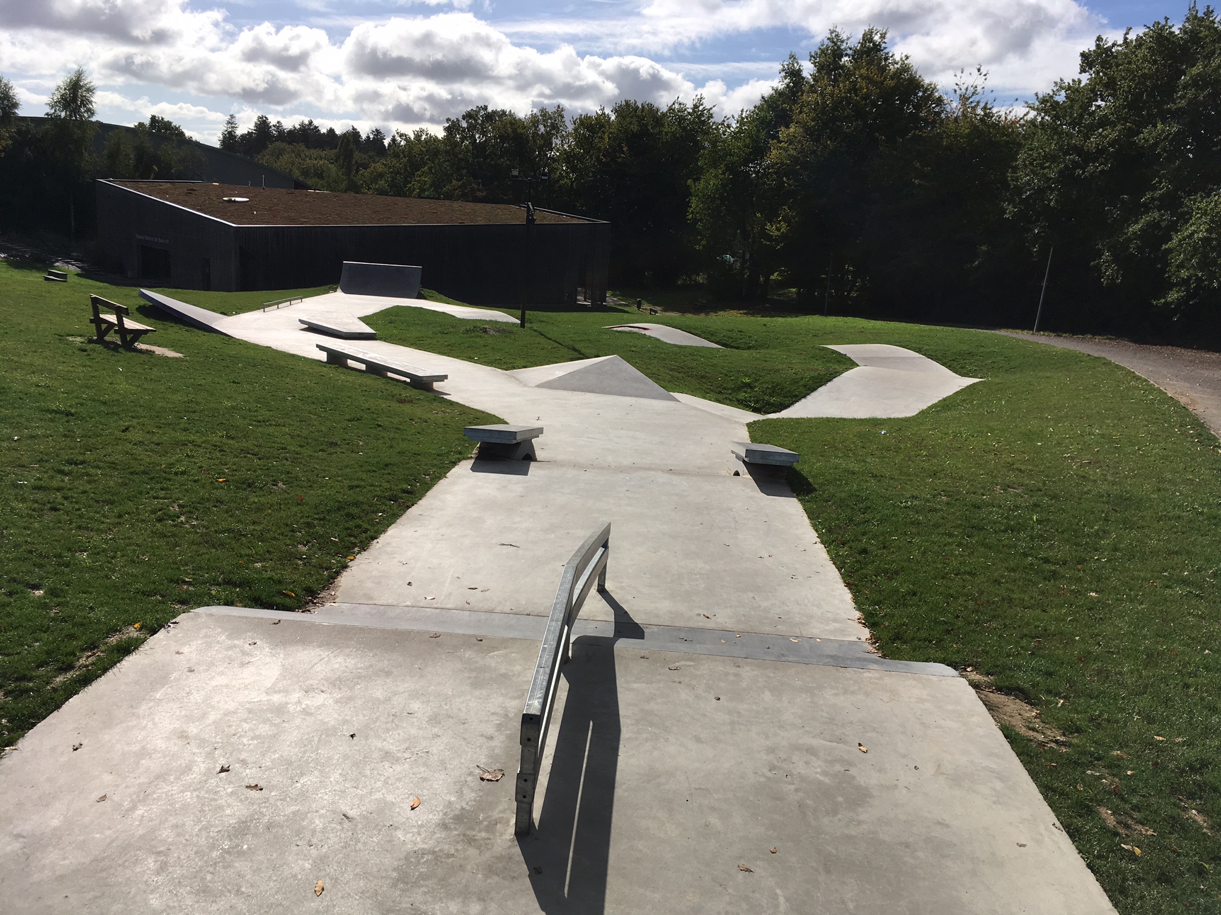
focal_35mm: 29
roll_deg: -4.5
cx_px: 610
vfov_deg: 48.2
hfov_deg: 61.7
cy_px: 458
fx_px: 1023
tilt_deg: -12.9
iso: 25
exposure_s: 1/3663
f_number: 2.2
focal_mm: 4.15
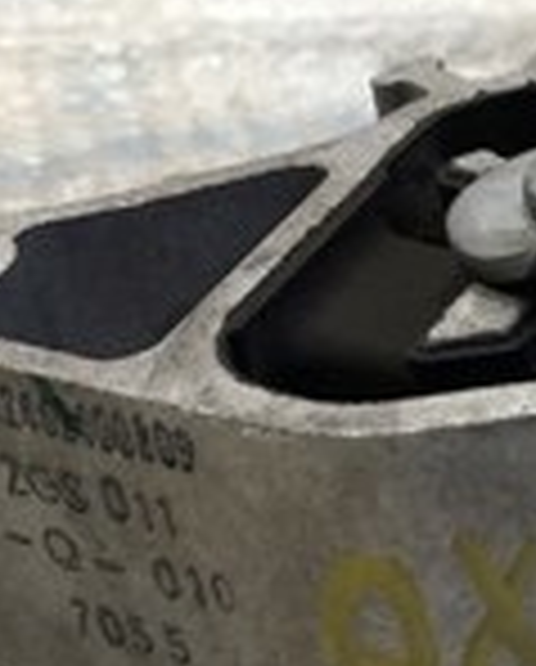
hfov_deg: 11.9
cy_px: 472
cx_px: 1027
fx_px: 2333
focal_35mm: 118
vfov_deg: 16.2
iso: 32
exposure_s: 1/33
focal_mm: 4
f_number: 1.8
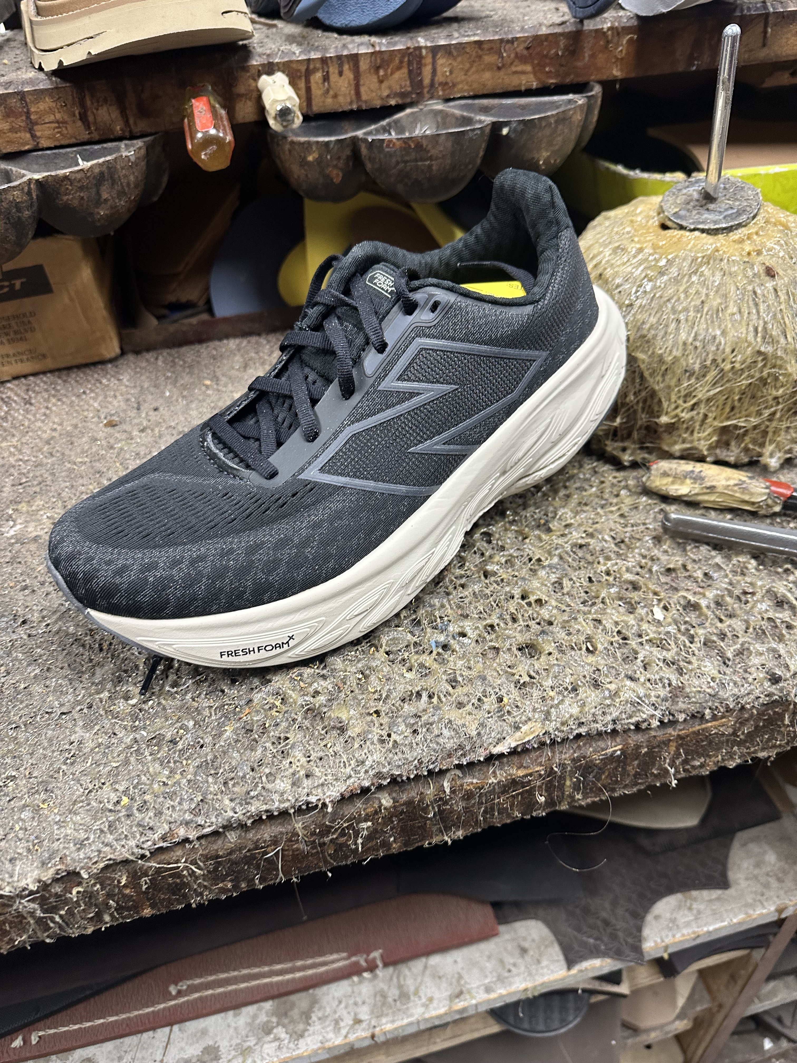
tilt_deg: -37.9
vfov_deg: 71.6
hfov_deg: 56.8
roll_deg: +3.3
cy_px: 532
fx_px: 737
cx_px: 398
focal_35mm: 24
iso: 250
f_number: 1.78
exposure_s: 1/60
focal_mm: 6.86
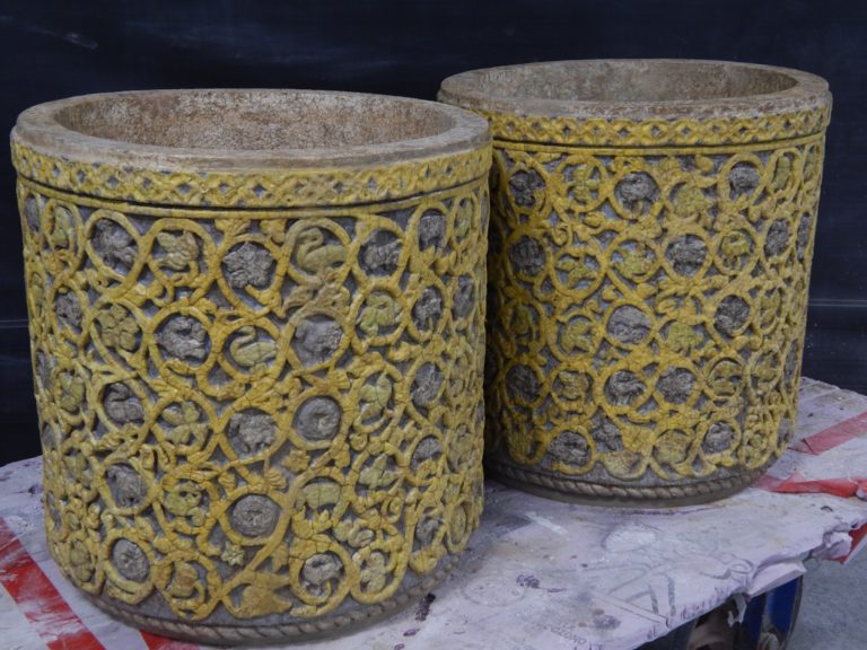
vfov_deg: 29.7
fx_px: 1227
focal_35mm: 49
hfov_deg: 38.9
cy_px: 325
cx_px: 434
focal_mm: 8.6
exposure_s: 1/30
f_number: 3.7
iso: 200
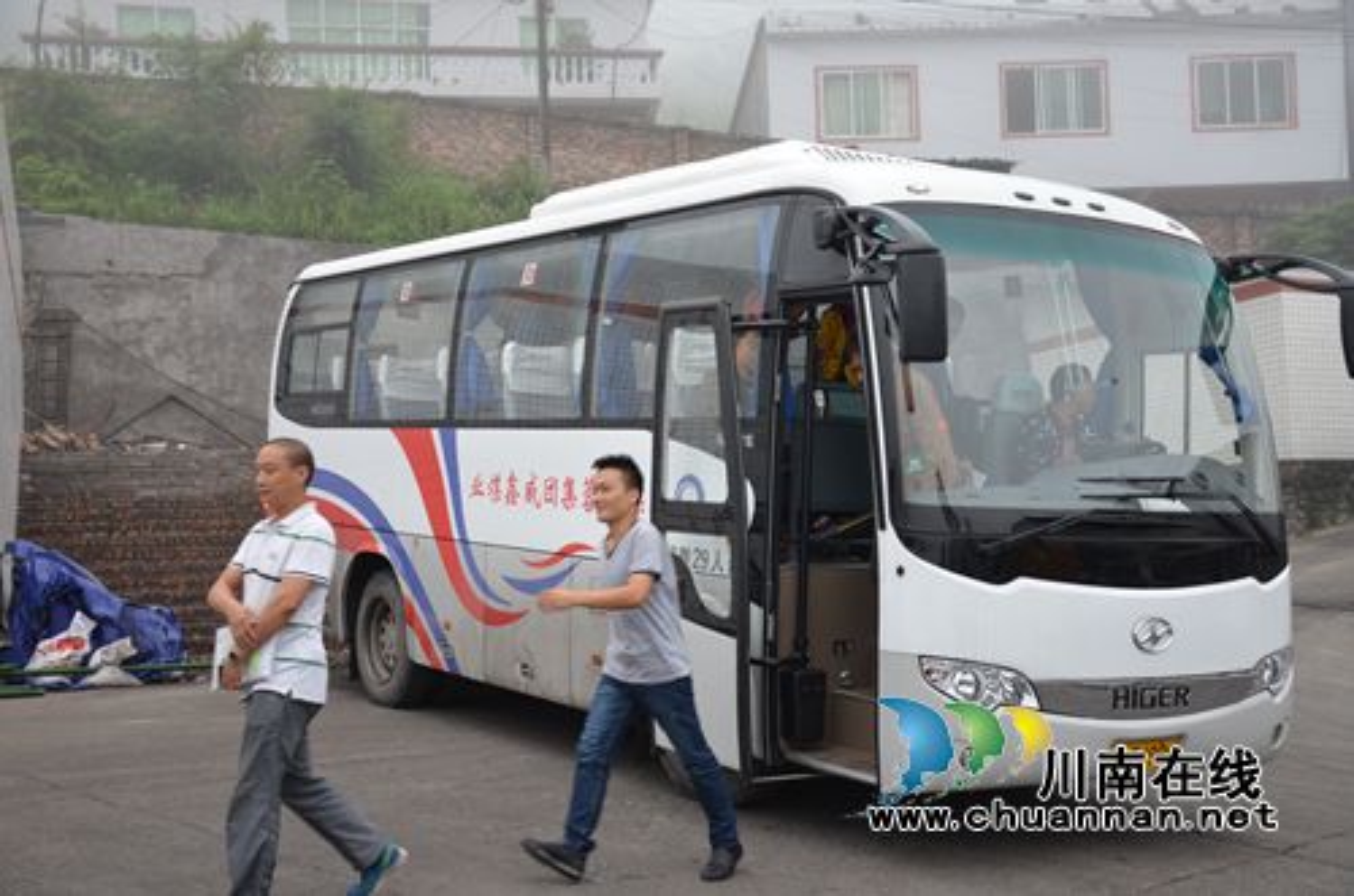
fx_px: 1801
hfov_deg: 41.2
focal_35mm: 48
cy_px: 448
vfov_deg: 27.9
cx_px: 677
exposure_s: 1/80
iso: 400
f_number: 4.5
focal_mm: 32
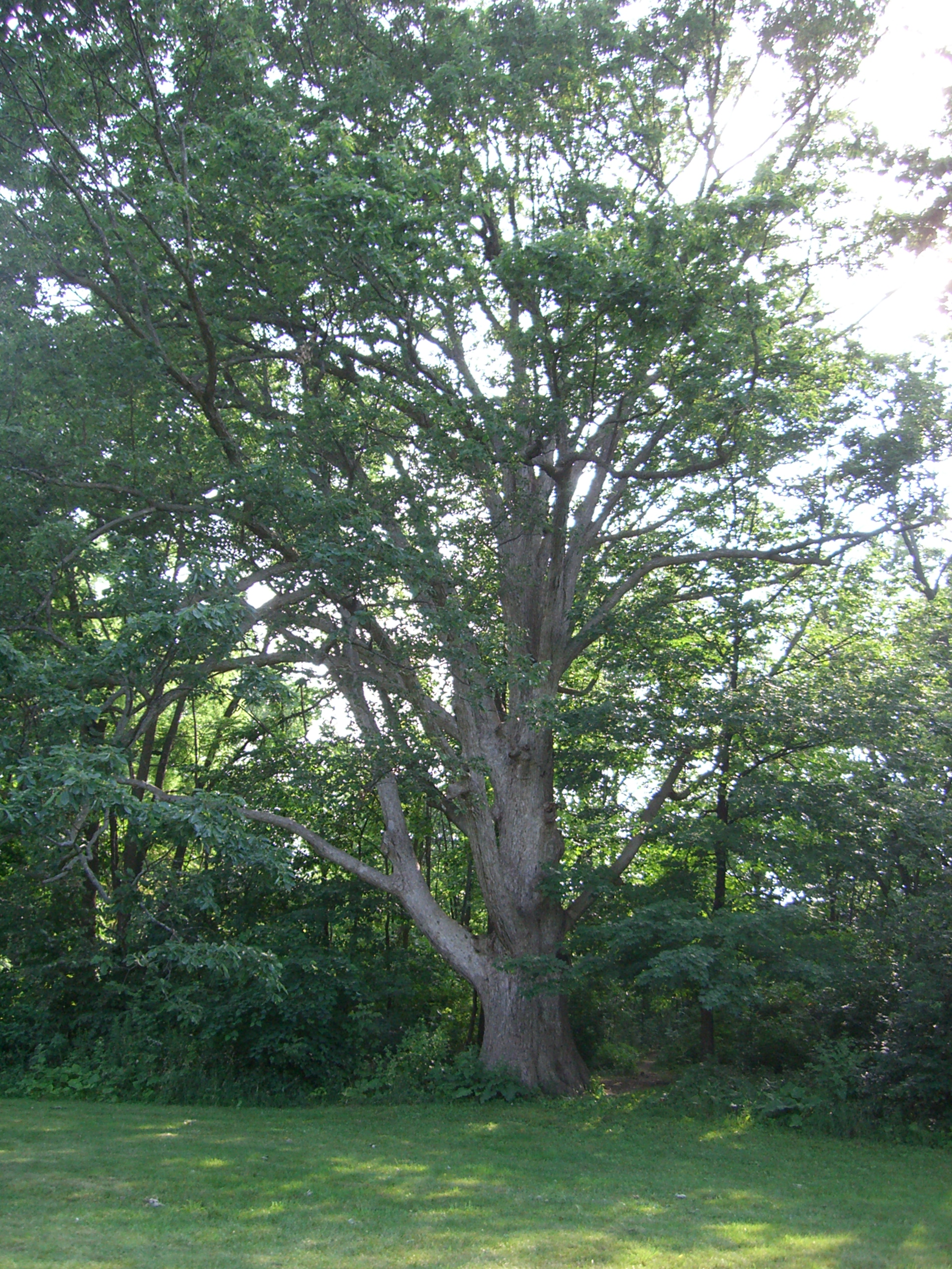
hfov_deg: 37.7
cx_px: 476
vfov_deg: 49.0
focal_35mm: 38
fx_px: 1393
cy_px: 634
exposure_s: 1/200
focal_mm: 6.2
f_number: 2.7
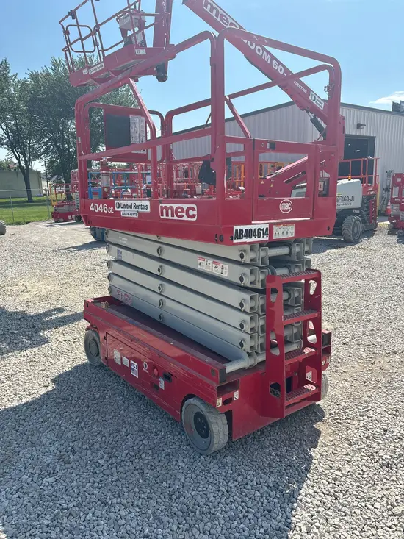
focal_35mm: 26
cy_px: 270
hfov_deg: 53.1
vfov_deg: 67.3
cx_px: 202
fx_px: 404
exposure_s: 1/3021
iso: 50
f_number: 1.6
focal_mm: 5.96
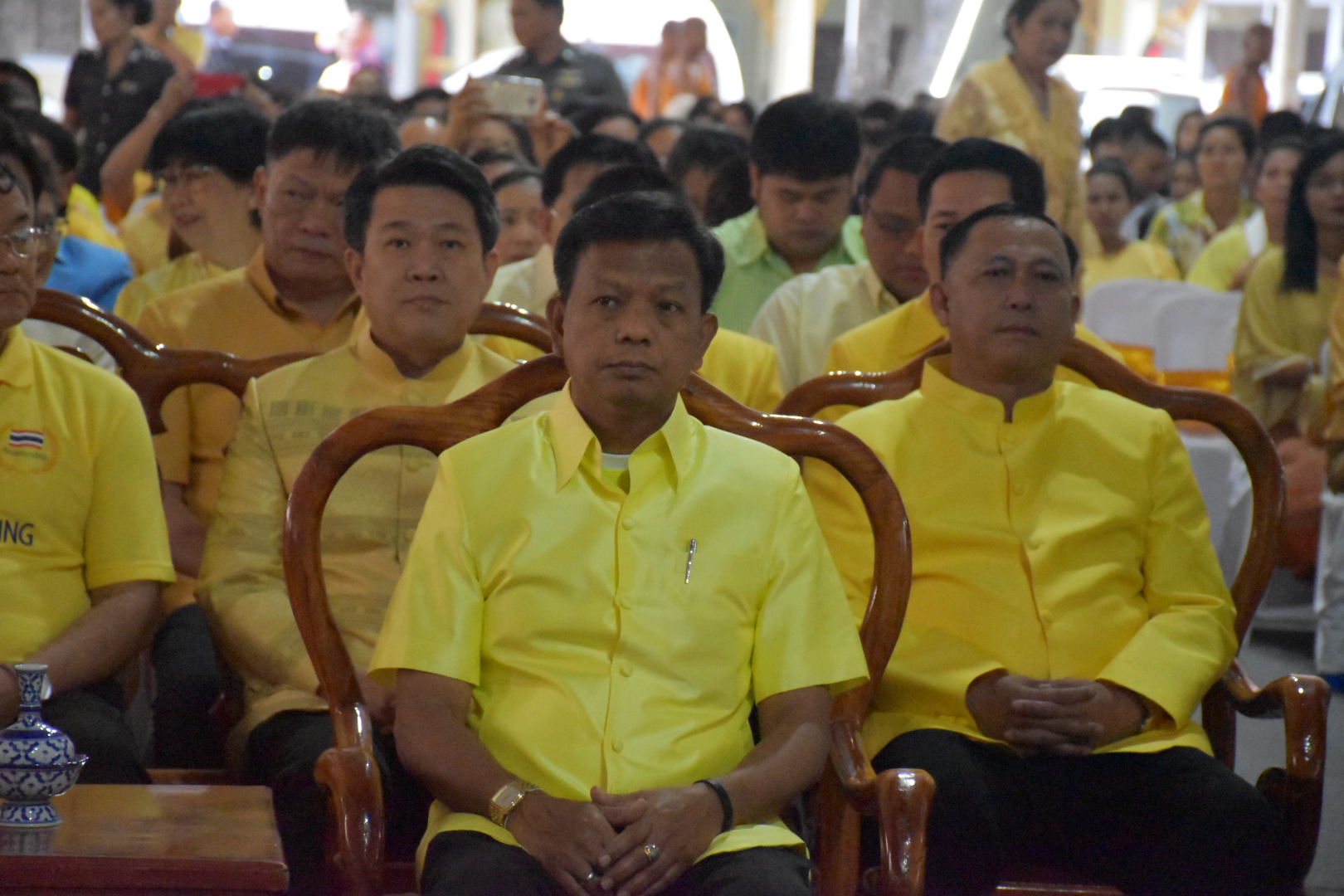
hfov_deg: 13.7
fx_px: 5600
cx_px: 672
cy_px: 448
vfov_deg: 9.1
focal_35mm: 150
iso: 12800
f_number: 5.6
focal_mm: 100
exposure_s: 1/125
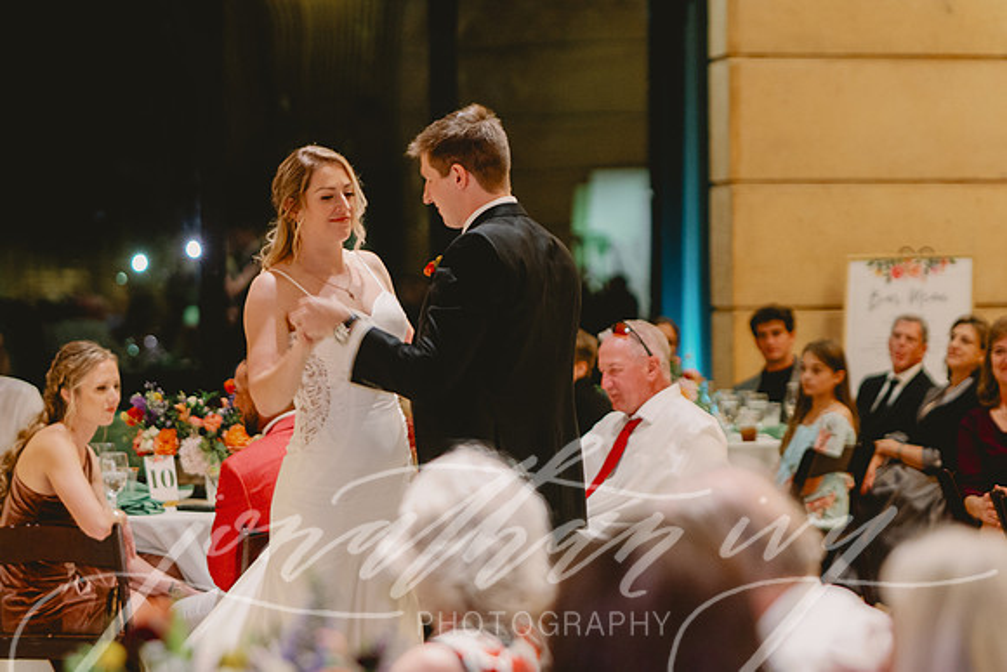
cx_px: 504
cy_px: 336
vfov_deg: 10.8
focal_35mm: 127
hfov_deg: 16.1
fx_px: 3553
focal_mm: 85
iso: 1000
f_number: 2
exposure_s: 1/60
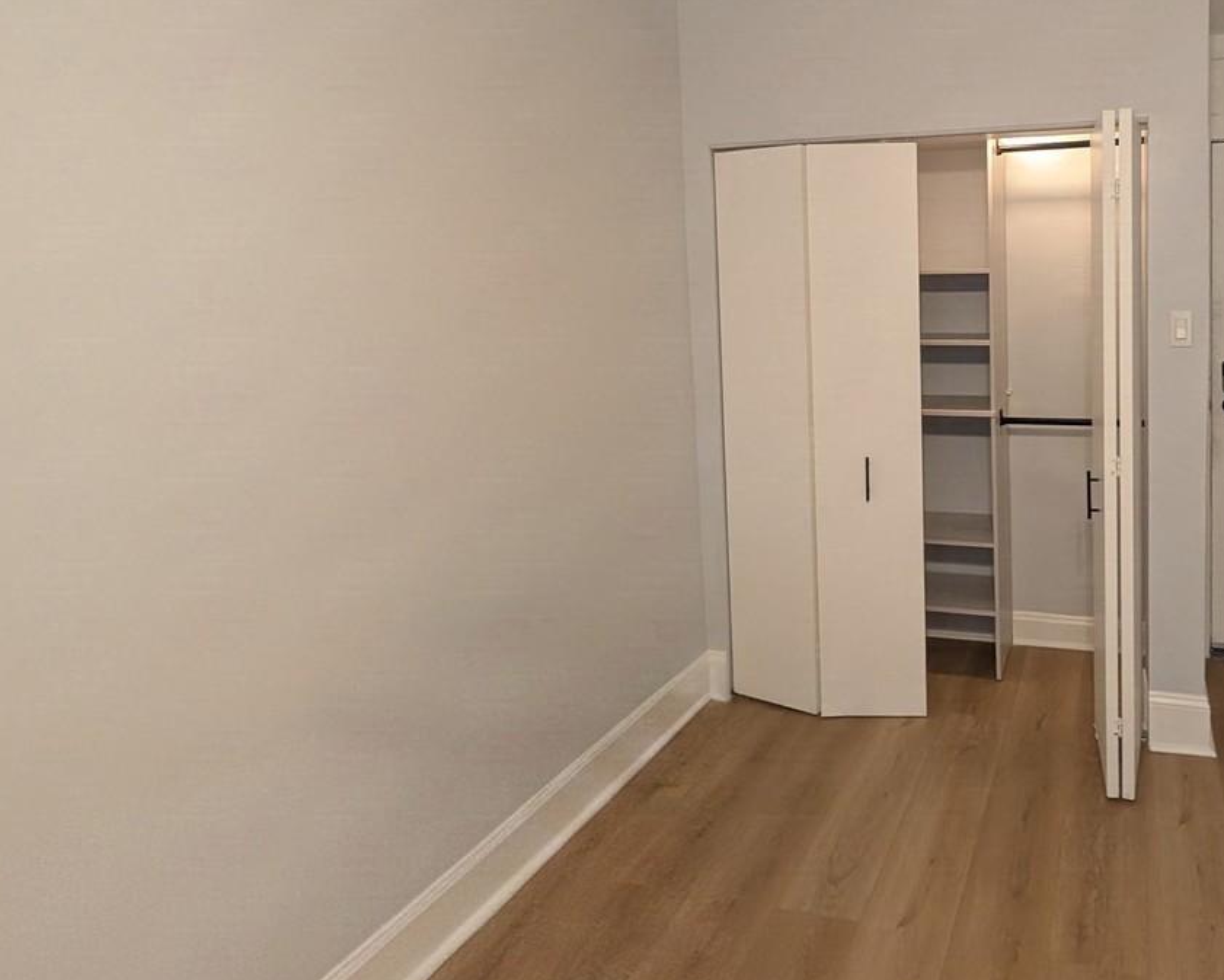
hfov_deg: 73.8
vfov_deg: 66.5
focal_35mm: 20
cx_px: 939
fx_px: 725
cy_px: 338
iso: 470
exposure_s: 1/60
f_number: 1.7
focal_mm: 2.02
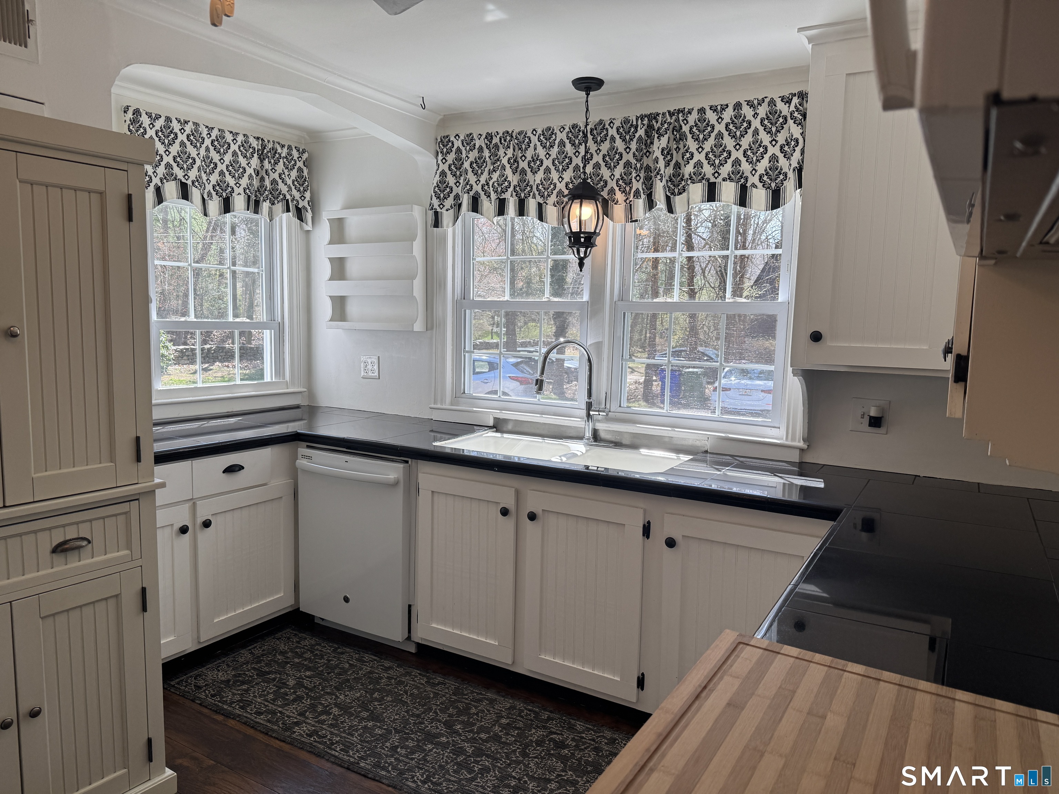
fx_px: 734
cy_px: 397
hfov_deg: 71.6
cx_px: 530
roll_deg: -1.8
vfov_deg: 56.8
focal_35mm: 24
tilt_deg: -5.8
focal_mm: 6.76
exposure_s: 1/460
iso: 80
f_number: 1.78
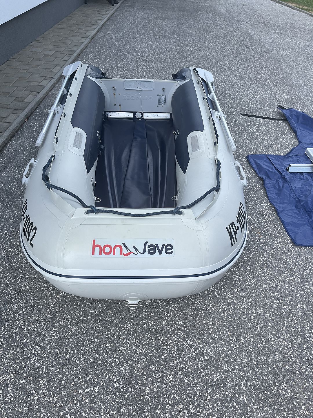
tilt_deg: -40.9
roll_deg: -1.7
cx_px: 156
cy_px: 209
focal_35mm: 26
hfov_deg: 53.1
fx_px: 313
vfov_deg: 67.3
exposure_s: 1/959
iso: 50
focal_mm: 5.1
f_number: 1.6
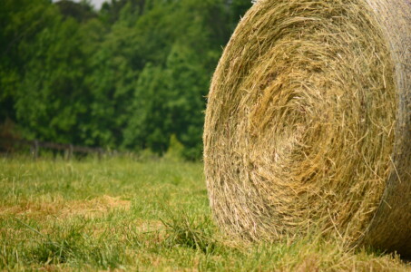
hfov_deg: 9.5
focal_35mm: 218
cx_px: 206
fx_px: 2478
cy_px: 136
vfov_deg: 6.3
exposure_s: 1/640
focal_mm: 145
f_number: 5
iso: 100
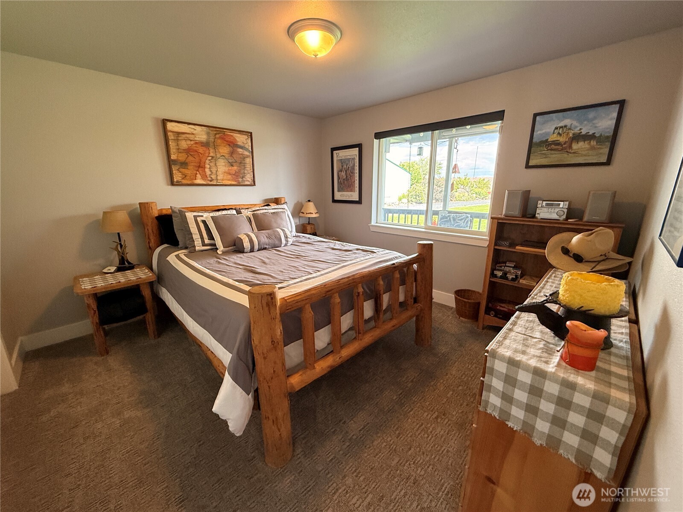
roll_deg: -0.2
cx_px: 342
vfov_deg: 85.7
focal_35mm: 14
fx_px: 276
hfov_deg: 102.1
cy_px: 256
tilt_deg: -13.7
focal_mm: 2.22
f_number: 2.2
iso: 250
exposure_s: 1/120
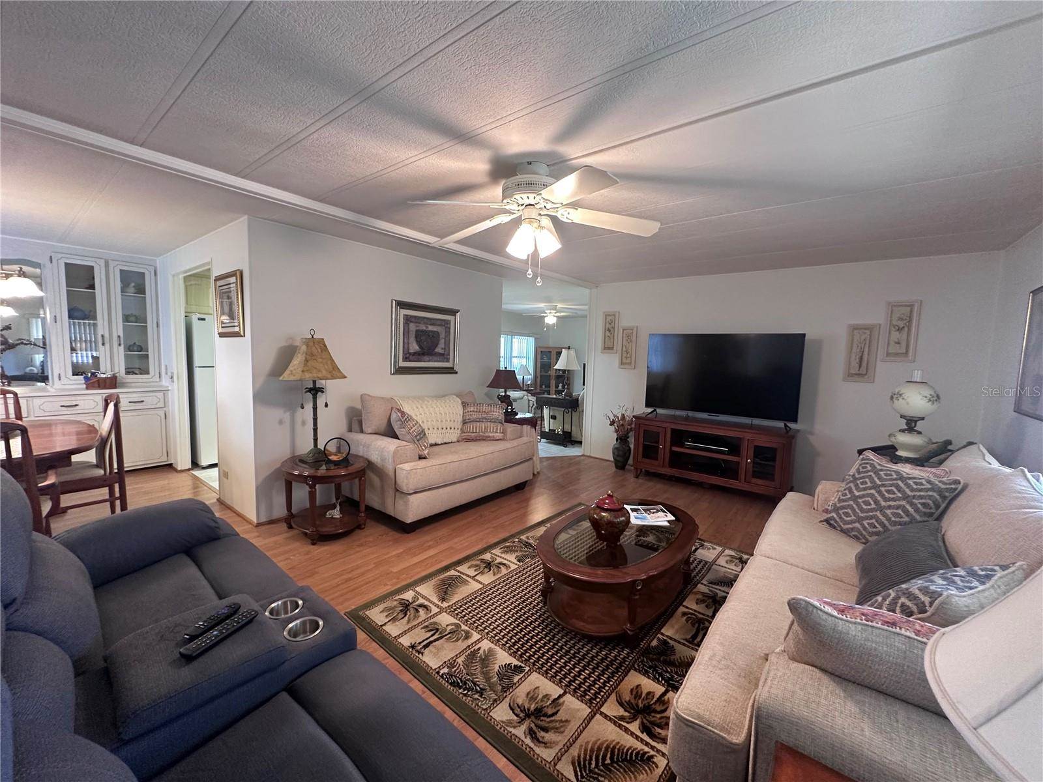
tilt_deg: -5.4
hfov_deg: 102.1
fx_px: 422
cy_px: 391
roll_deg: -1.9
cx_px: 522
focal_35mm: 14
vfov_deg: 85.7
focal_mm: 2.22
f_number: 2.2
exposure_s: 1/60
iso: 250
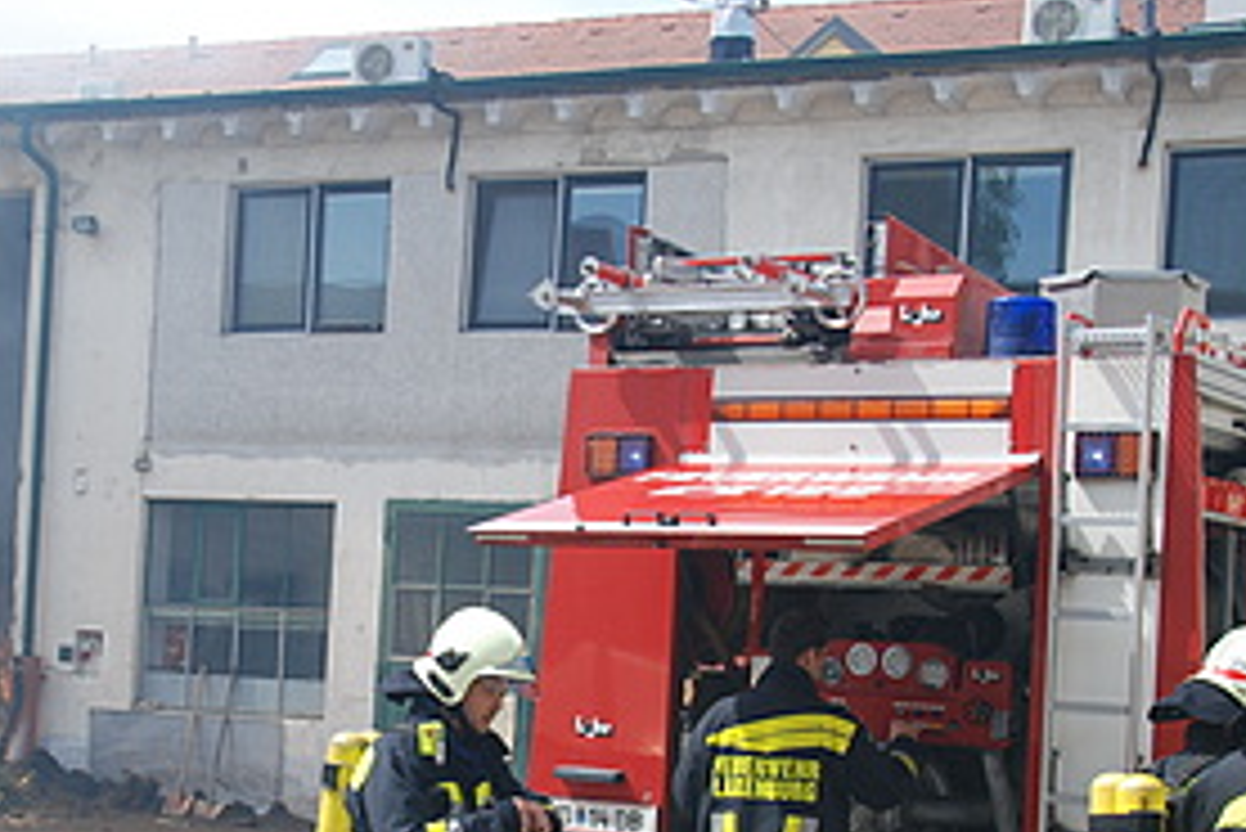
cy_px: 654
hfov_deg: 29.8
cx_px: 407
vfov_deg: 20.1
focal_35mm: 67
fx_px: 2320
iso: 400
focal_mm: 26
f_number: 10
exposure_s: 1/400
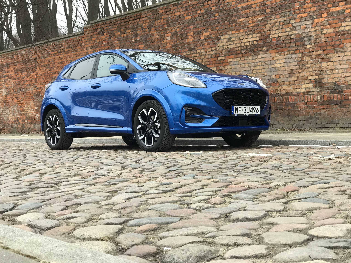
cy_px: 132
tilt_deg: -0.5
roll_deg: +1.1
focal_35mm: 57
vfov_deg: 25.7
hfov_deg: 33.8
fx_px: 578
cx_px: 176
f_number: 2.8
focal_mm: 6.6
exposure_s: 1/100
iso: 20
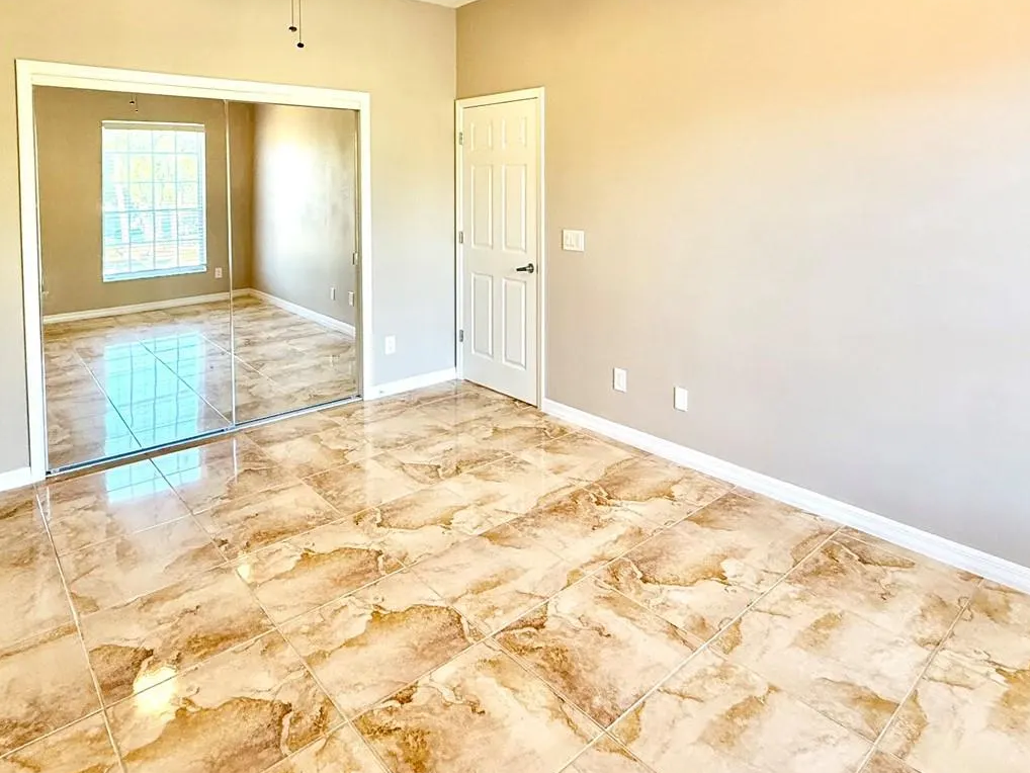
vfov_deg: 58.5
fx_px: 655
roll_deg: +0.7
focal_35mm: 22
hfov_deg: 76.4
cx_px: 518
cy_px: 209
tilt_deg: -0.2
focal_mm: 2.22
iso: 200
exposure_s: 1/120
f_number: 2.2
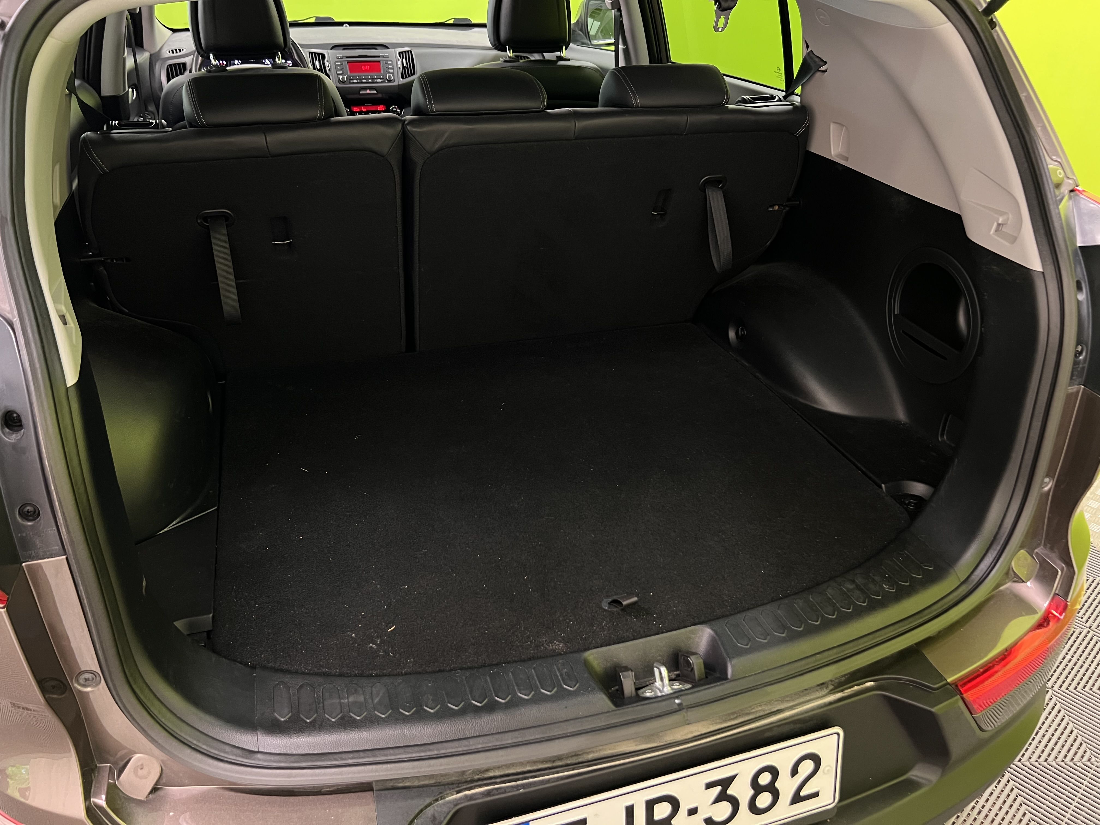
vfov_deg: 53.1
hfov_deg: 67.3
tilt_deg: -30.2
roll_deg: -0.7
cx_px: 550
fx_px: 826
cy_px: 412
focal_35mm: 26
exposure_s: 1/33
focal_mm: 5.7
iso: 500
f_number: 1.5
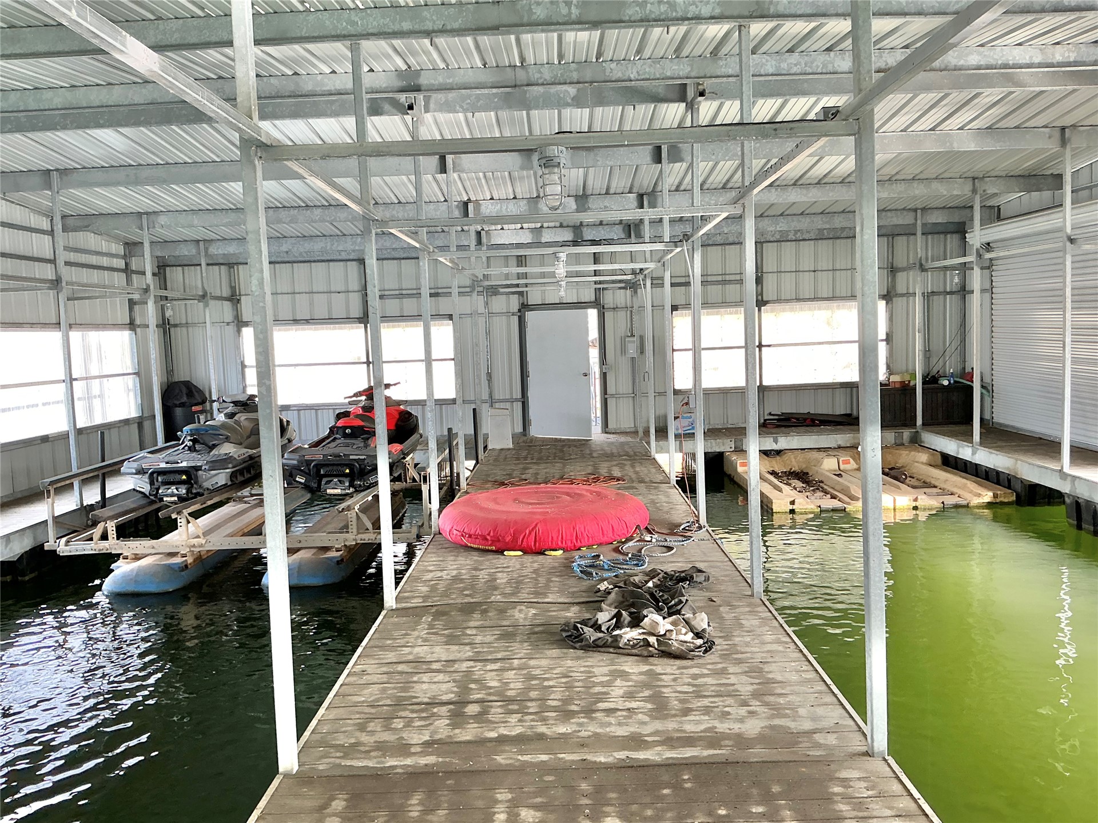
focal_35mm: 29
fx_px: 920
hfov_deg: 61.7
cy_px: 412
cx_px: 549
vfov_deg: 48.2
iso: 64
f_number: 1.8
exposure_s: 1/120
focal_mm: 3
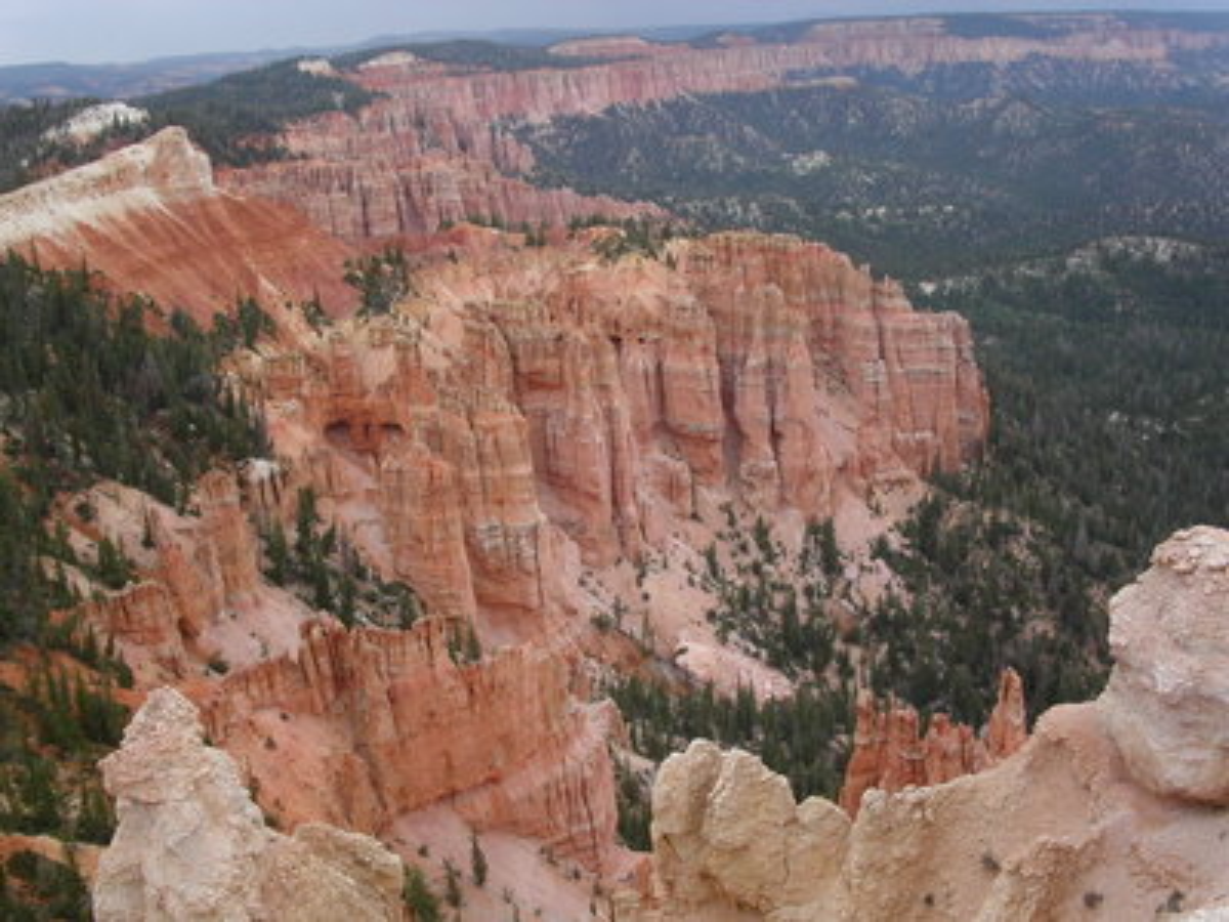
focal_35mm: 38
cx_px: 614
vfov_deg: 37.7
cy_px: 461
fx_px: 1349
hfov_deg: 49.0
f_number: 8
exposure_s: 1/180
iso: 100
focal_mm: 7.8
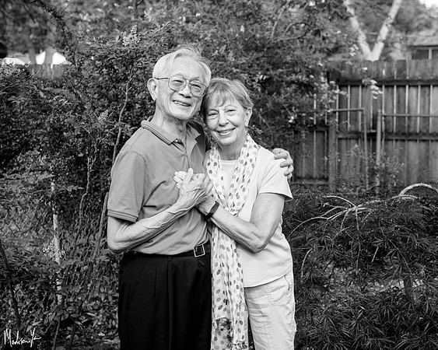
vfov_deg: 24.6
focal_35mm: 62
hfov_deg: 30.4
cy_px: 175
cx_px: 263
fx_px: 803
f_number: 4.5
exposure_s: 1/400
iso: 500
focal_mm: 55
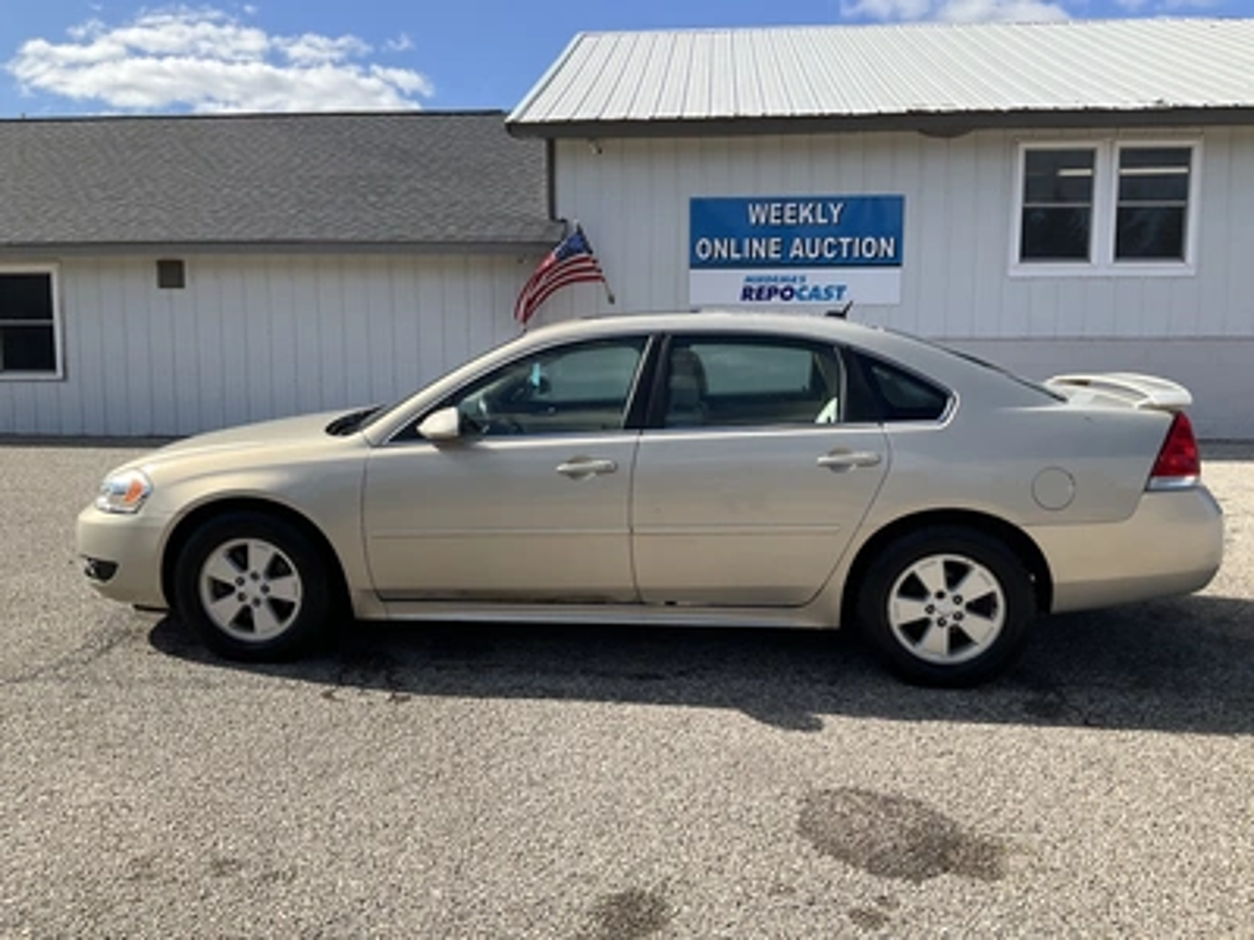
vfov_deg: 48.2
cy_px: 470
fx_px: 1051
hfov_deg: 61.7
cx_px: 627
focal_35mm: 29
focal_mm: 3
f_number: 1.8
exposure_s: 1/1342
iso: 25
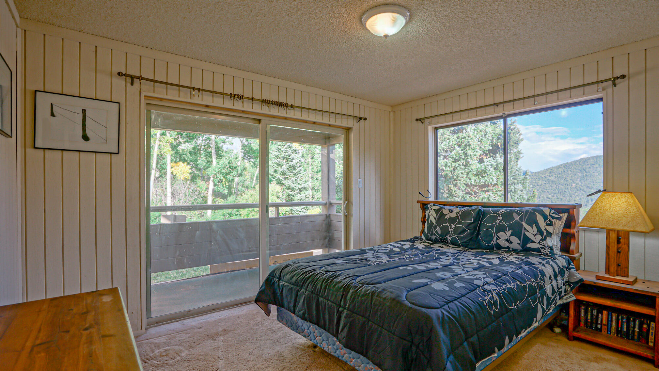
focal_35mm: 17
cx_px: 332
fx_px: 297
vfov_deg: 63.9
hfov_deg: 95.9
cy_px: 197
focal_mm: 16
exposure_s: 1/30
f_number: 9.5
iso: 400
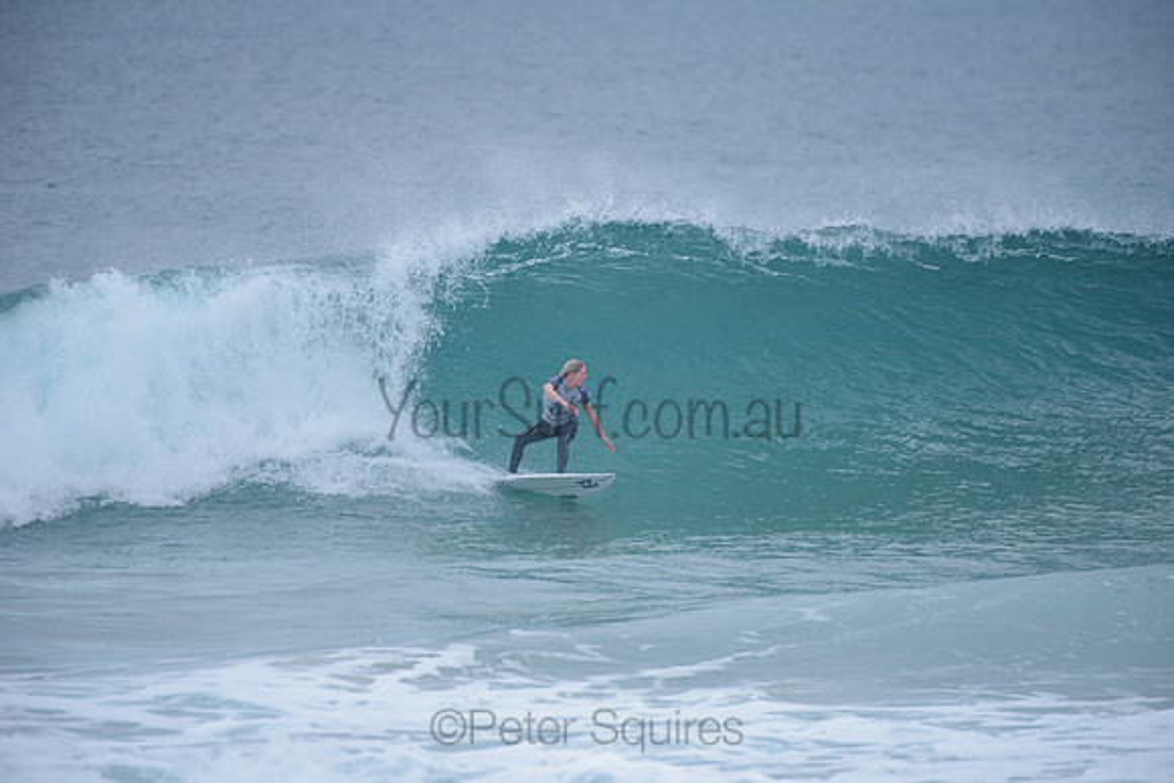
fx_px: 16309
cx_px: 587
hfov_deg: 4.1
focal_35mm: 500
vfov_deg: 2.8
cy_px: 392
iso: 450
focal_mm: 500
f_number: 5.6
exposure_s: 1/2000
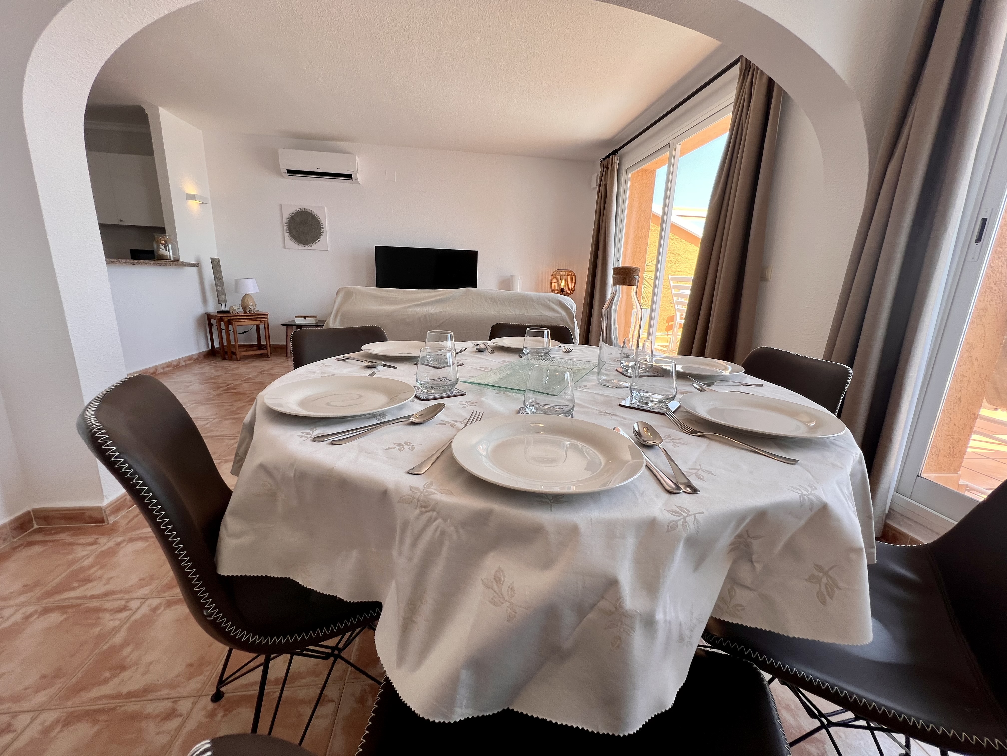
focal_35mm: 13
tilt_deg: -14.0
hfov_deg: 106.2
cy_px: 378
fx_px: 378
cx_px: 504
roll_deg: -1.0
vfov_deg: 89.9
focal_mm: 1.57
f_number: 1.8
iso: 32
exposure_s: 1/157
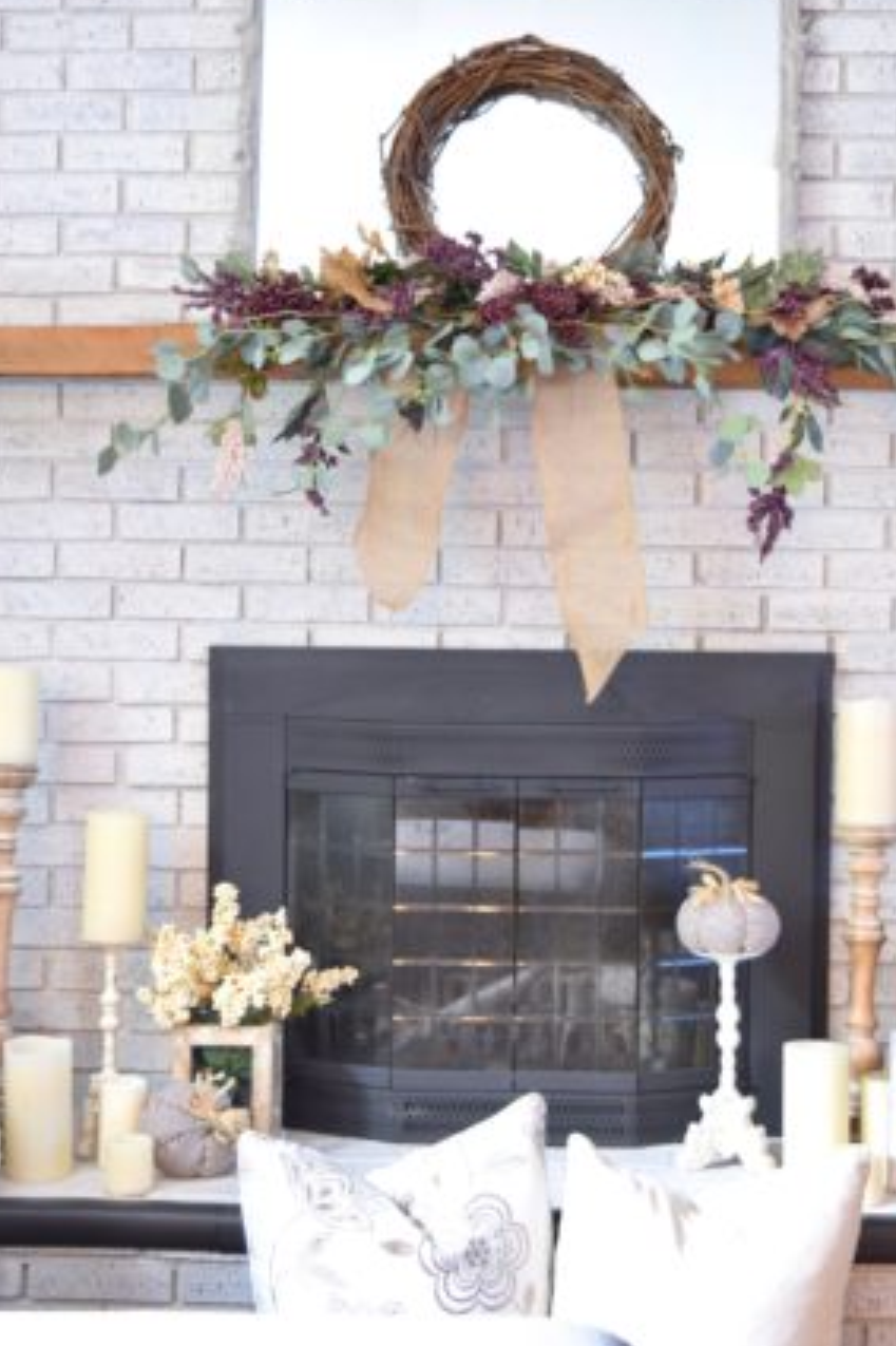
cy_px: 643
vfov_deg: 37.5
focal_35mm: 53
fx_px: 1980
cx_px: 514
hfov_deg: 25.5
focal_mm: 30
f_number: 4.5
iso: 100
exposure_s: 4
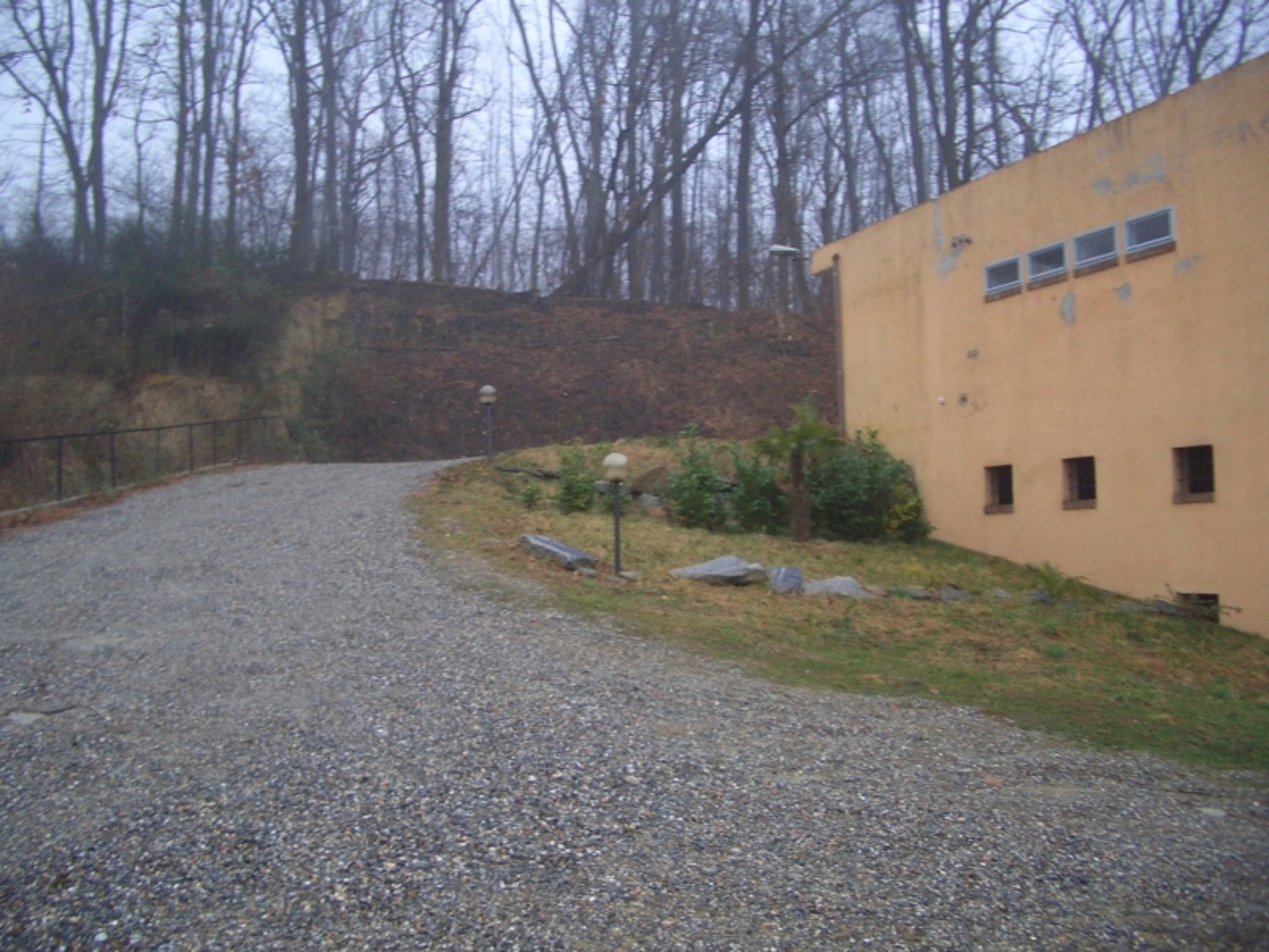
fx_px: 1283
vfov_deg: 40.7
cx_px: 634
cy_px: 476
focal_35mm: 35
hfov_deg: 52.6
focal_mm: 5.8
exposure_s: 1/100
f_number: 2.6
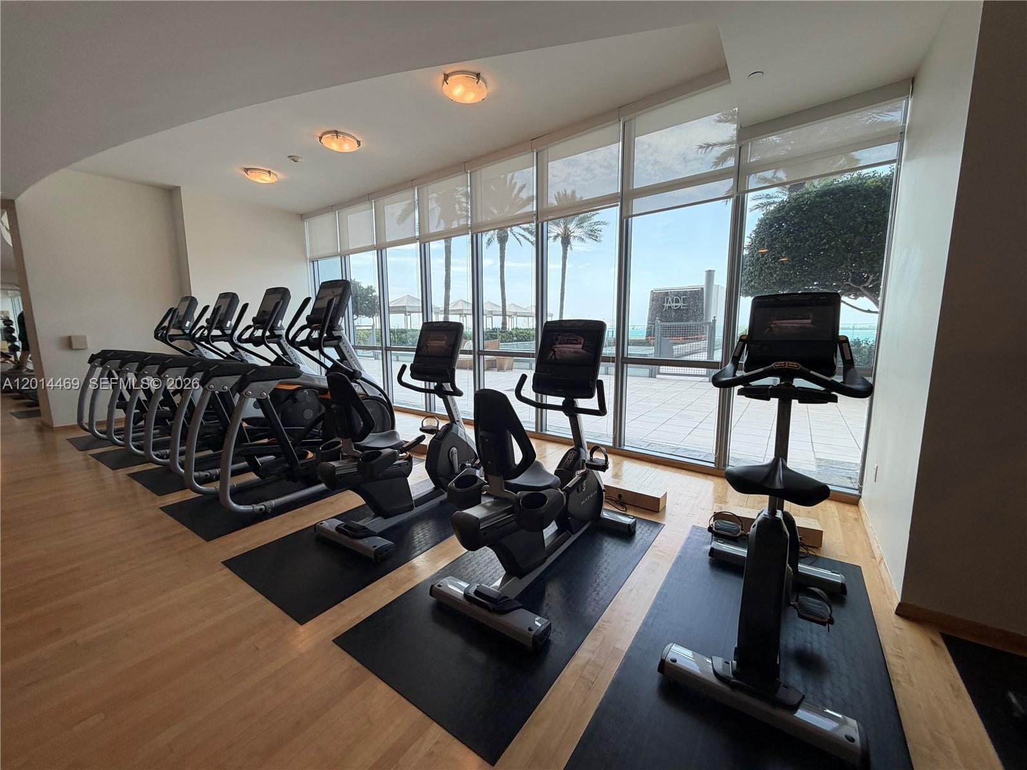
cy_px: 385
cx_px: 514
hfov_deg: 102.1
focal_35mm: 14
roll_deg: +0.0
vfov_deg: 85.7
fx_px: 415
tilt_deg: -6.5
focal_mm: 2.22
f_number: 2.2
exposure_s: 1/175
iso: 50
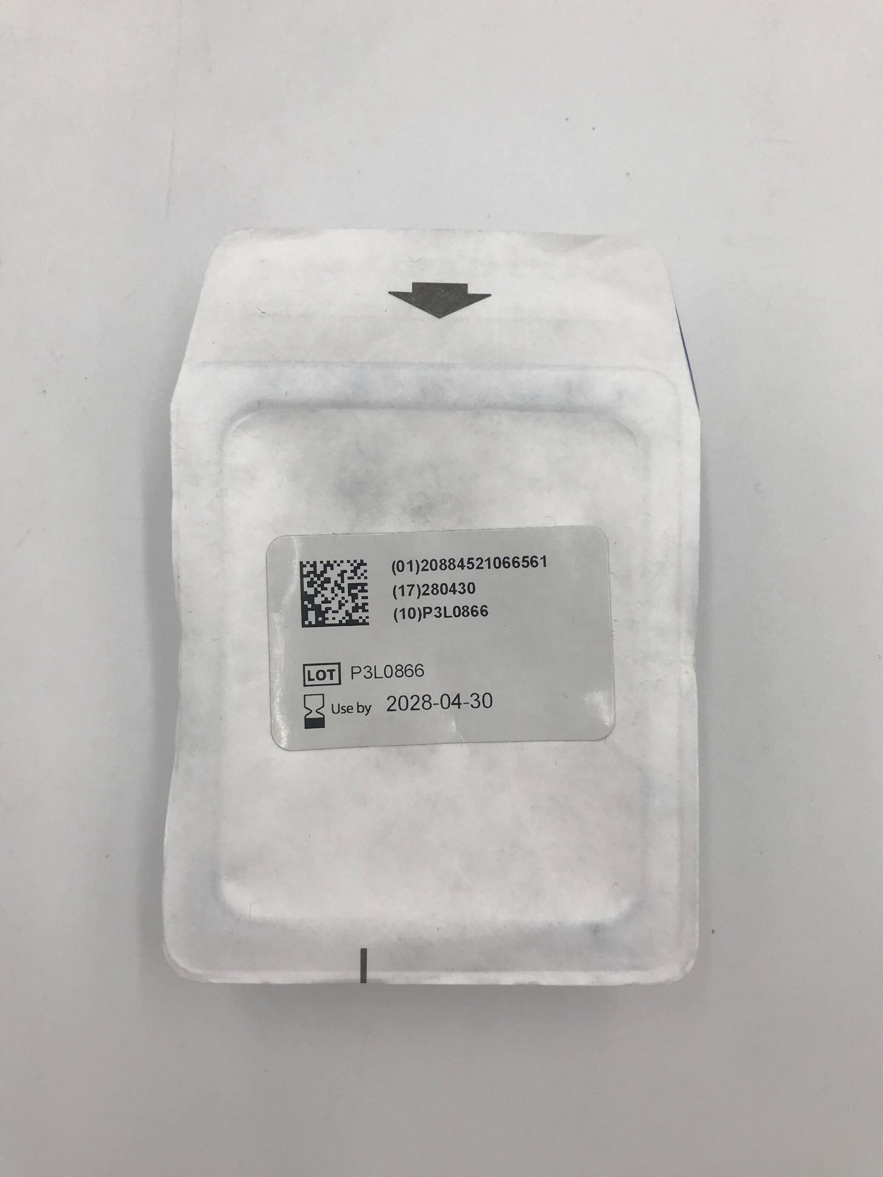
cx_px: 442
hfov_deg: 49.7
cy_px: 588
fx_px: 952
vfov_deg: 63.4
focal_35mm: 28
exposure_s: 1/334
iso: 20
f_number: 1.8
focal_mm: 3.99
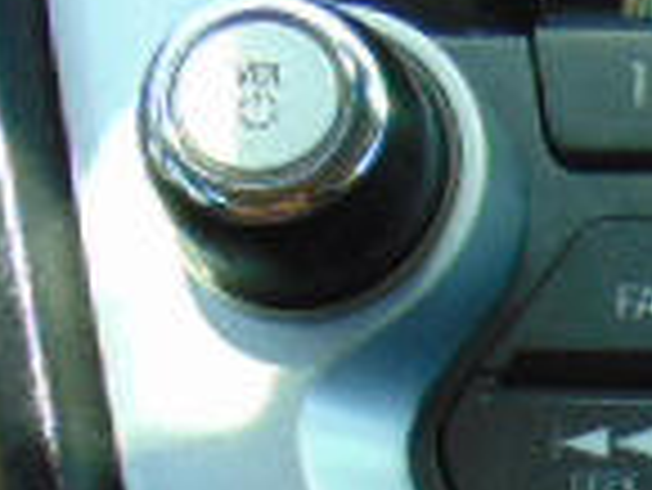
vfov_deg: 12.2
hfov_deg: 15.7
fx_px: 2074
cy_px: 935
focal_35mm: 110
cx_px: 1106
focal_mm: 4.5
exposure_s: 1/160
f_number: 3
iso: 80
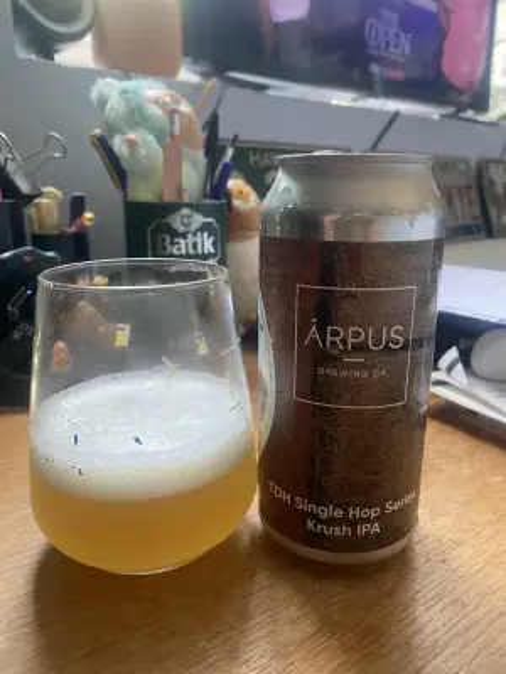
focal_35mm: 26
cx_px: 253
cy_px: 337
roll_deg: -1.2
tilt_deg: -15.0
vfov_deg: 67.3
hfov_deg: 53.1
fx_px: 507
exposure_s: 1/60
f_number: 1.8
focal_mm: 4.25
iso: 250
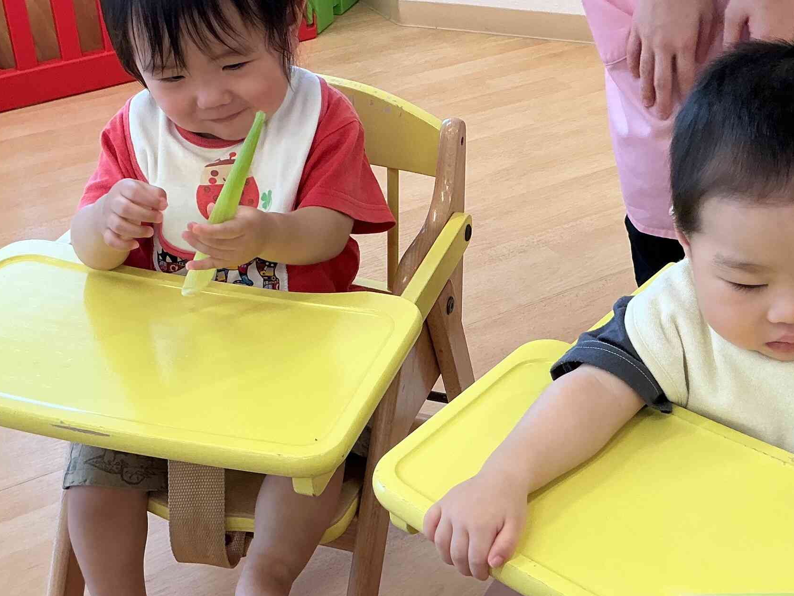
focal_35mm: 52
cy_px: 299
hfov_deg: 36.7
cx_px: 464
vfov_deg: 28.0
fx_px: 1193
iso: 50
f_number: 1.8
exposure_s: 1/120
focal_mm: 3
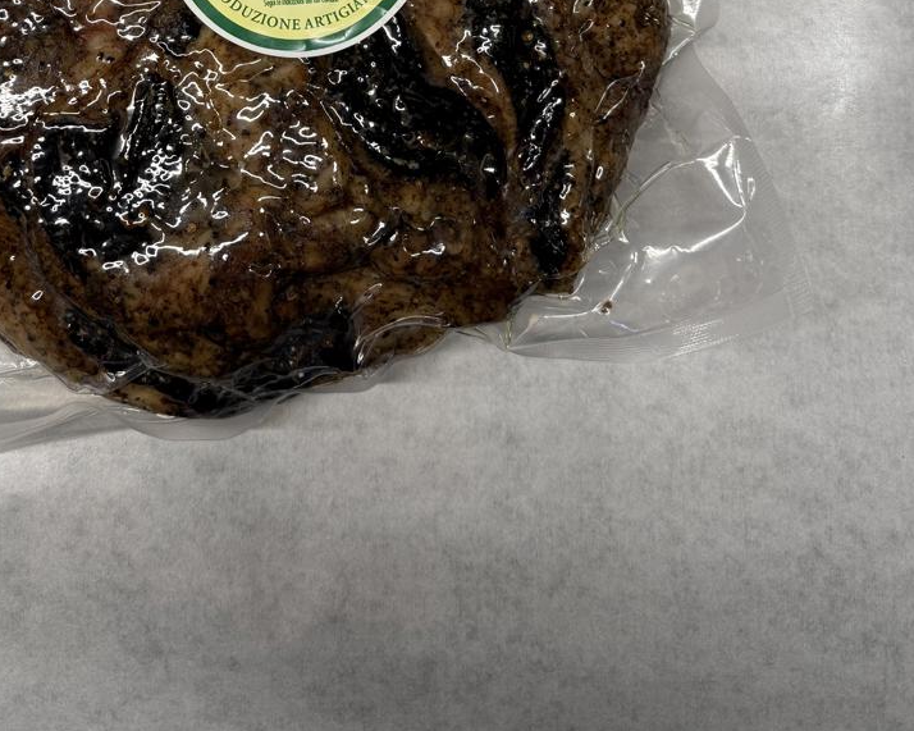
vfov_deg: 31.6
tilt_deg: -79.3
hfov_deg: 43.4
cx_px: 333
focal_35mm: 42
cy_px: -76
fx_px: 1136
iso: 64
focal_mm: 6.76
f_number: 1.78
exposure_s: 1/101
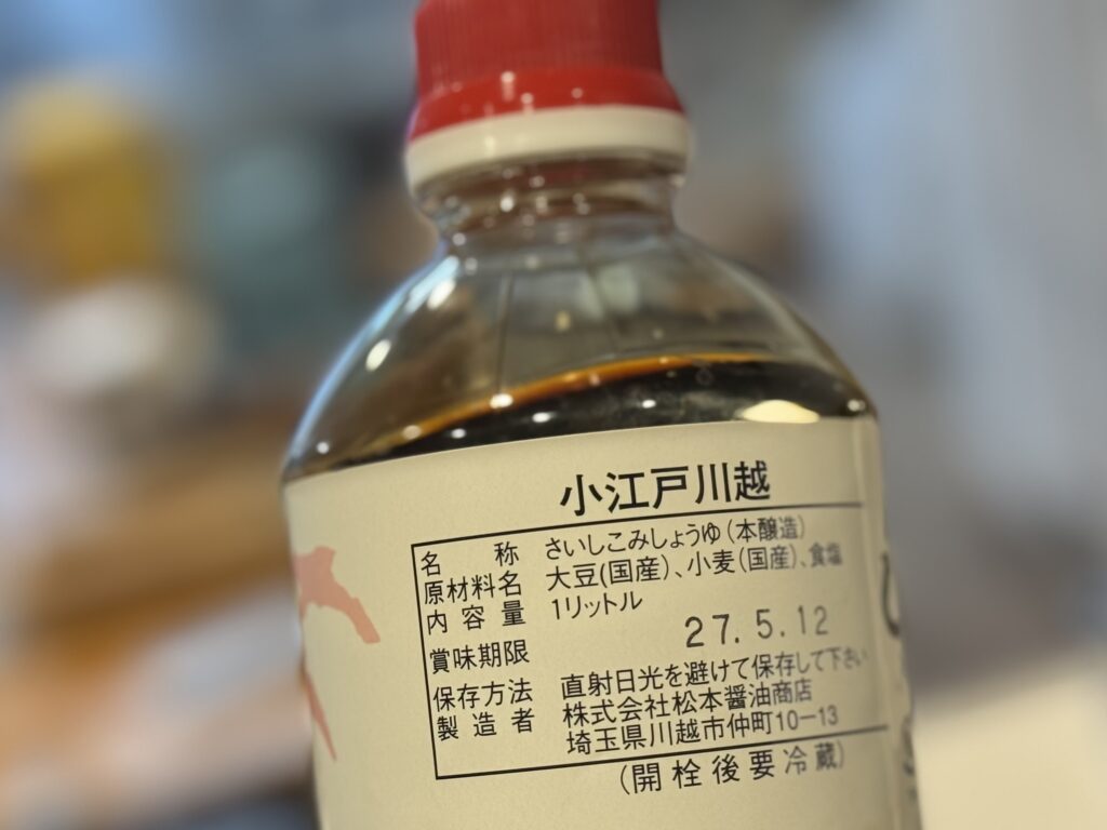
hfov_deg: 39.7
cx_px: 554
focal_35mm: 48
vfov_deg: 30.3
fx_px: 1535
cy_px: 415
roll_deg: +16.8
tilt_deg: -28.4
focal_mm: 6.76
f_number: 1.78
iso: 100
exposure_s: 1/75
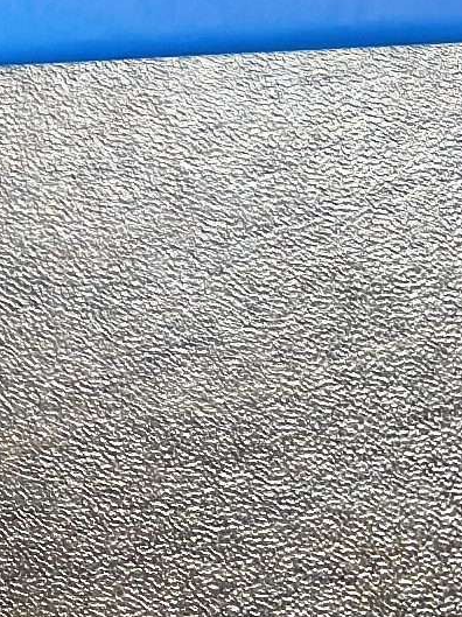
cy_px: -1031
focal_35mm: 186
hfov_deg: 6.6
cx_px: -1258
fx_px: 3314
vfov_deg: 9.2
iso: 125
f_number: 2
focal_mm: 5.75
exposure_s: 1/60
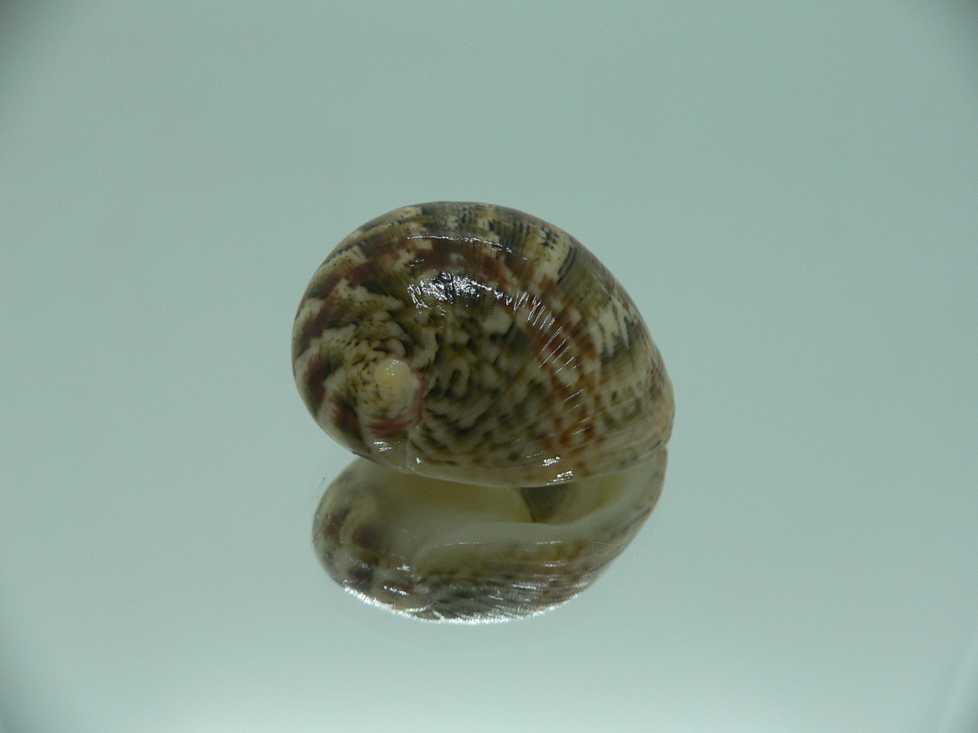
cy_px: 366
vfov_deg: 40.7
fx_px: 989
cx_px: 489
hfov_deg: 52.6
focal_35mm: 35
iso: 80
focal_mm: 4.6
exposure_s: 1/60
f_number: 2.8
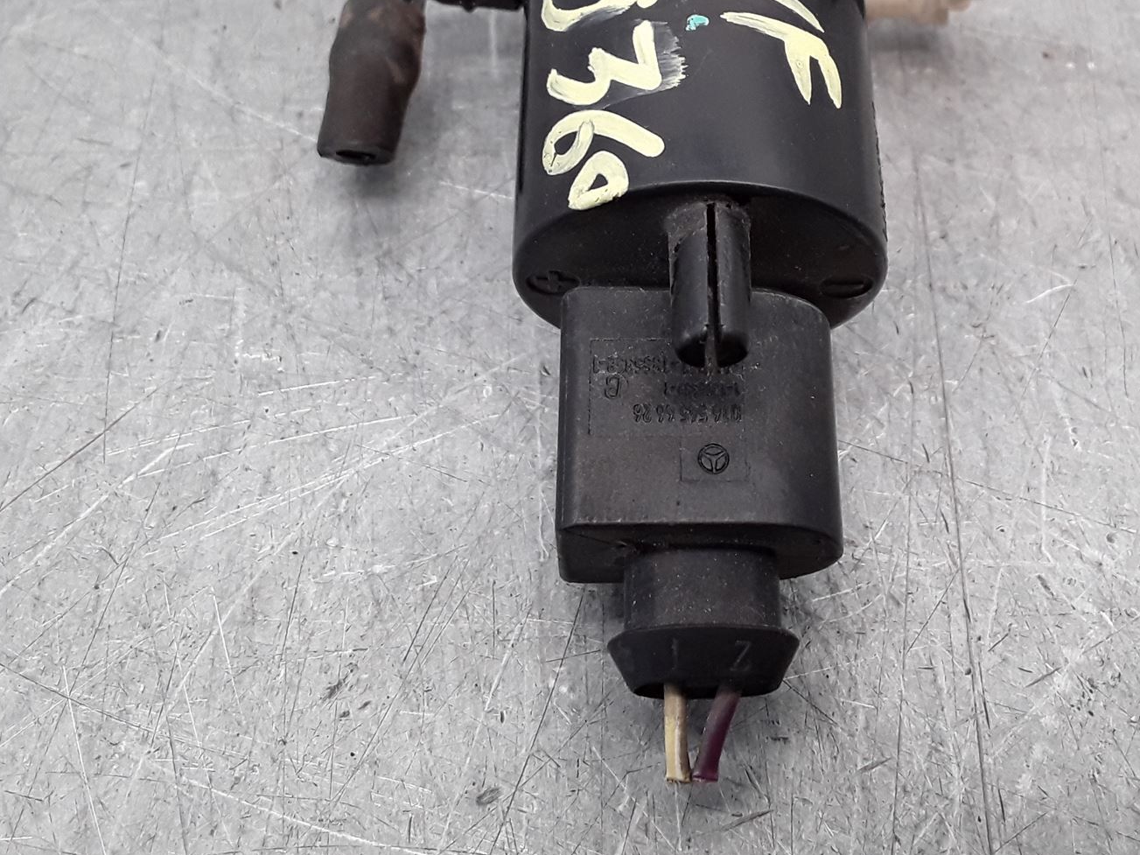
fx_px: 1449
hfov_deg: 42.7
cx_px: 693
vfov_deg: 32.1
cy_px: 195
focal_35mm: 44
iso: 100
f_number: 1.9
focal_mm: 2.91
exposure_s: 1/100
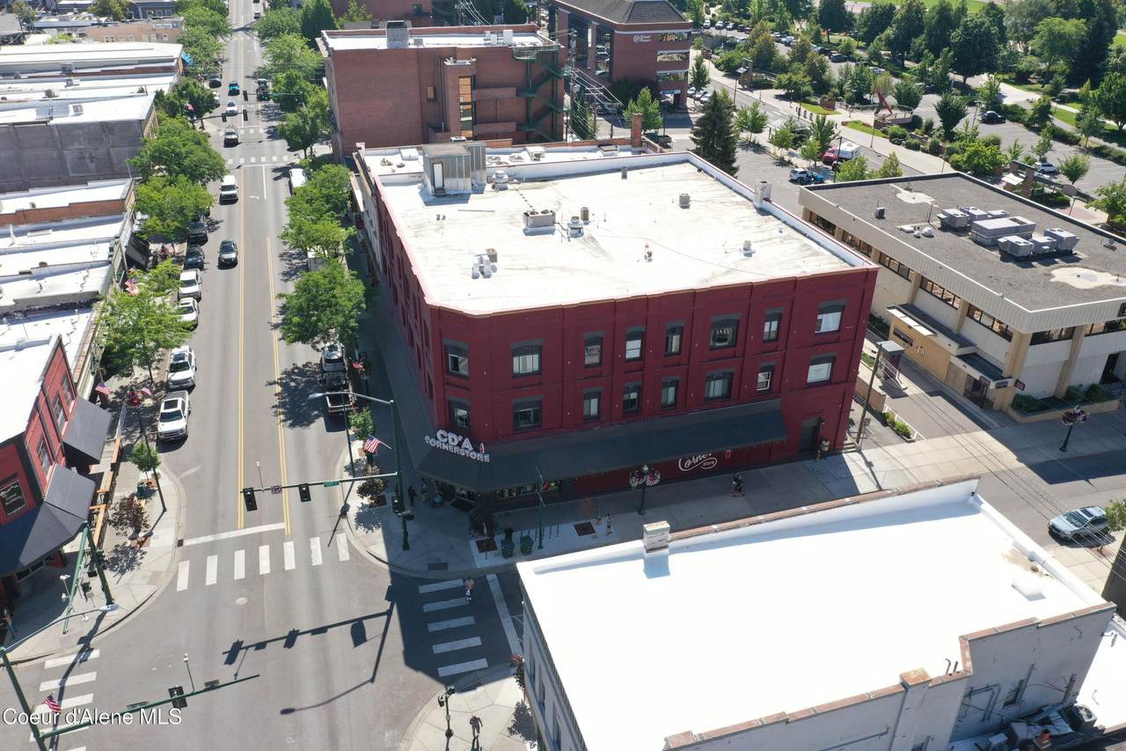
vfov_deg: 46.4
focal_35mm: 28
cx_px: 563
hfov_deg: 65.5
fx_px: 876
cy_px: 376
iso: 100
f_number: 5
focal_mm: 10.26
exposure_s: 1/320
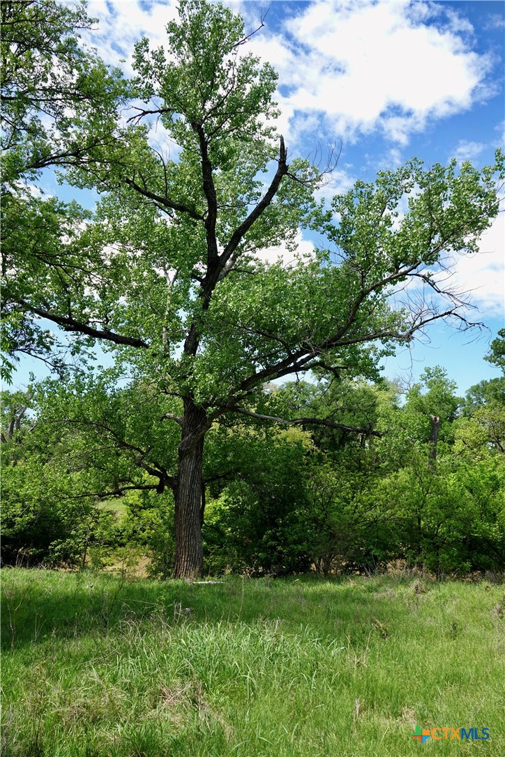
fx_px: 505
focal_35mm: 24
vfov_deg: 73.7
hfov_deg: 53.1
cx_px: 252
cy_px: 378
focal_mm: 8.8
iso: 100
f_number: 4
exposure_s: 1/320
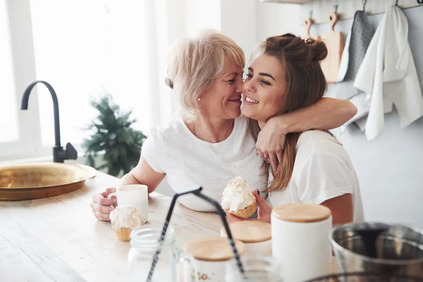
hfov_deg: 50.7
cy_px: 141
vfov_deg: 35.1
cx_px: 212
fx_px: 447
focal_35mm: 38
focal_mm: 38
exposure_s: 1/200
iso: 320
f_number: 3.2
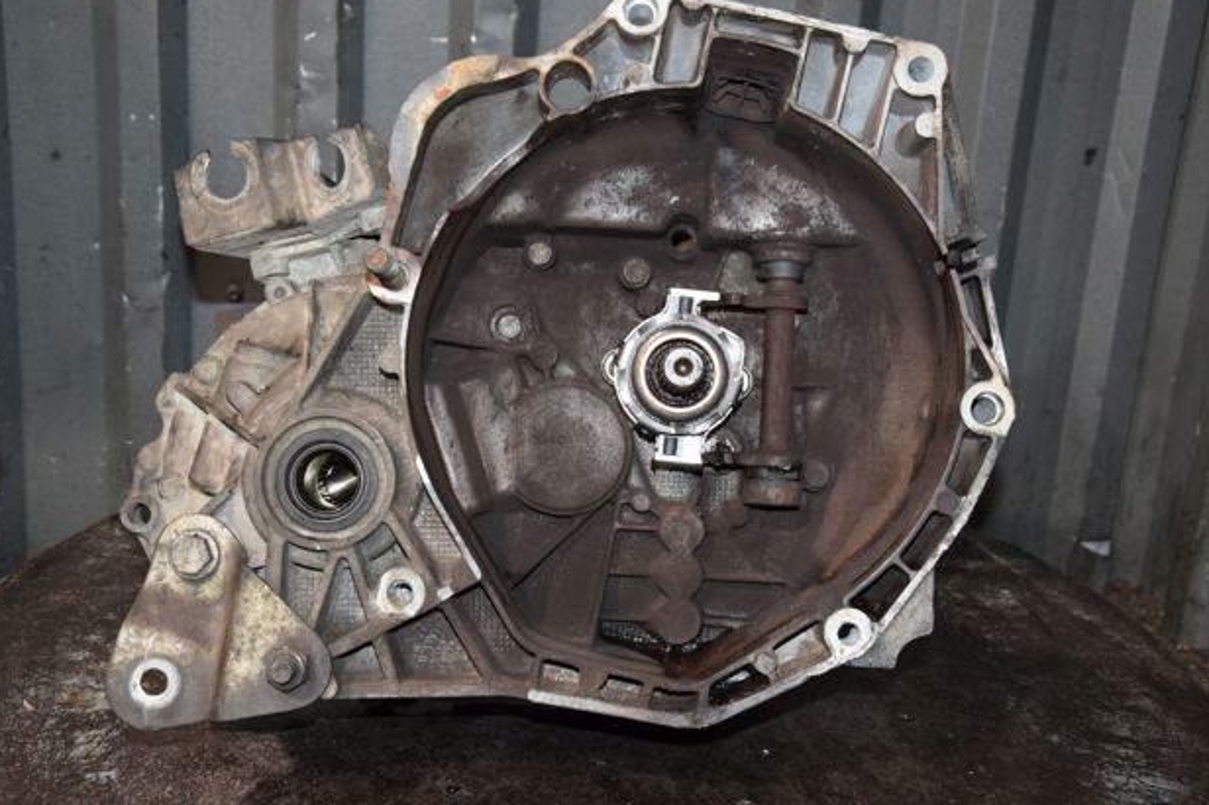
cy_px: 395
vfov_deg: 25.5
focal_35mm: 53
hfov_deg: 37.5
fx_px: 1779
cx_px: 587
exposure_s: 1/60
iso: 1600
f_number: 5.6
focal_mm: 34
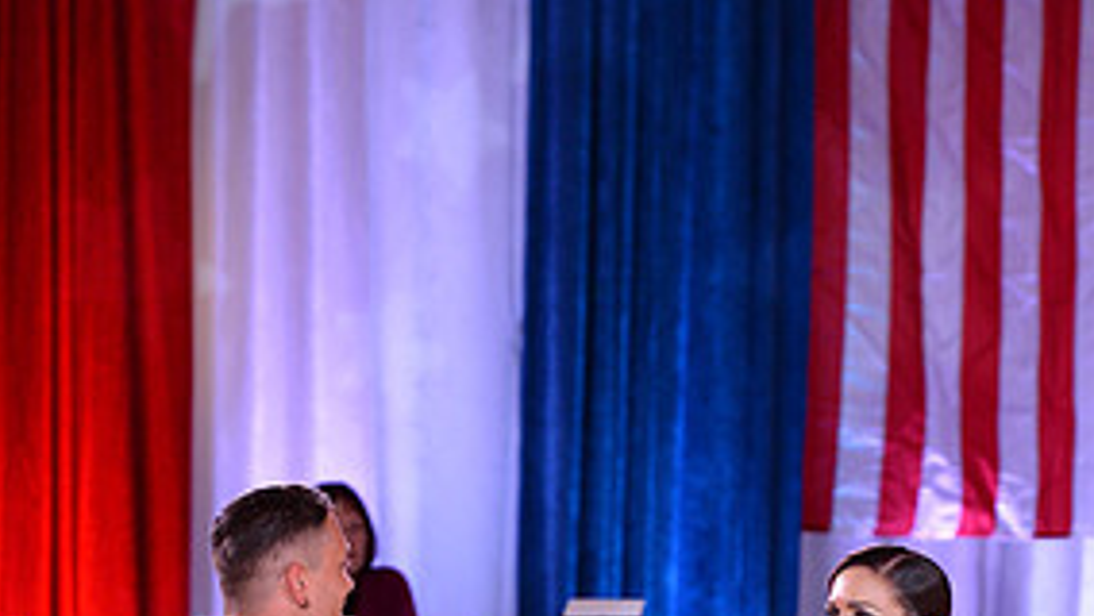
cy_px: 1113
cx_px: 618
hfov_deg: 8.4
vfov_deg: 4.7
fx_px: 7429
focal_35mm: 256
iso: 1600
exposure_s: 1/250
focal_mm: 120
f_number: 4.5
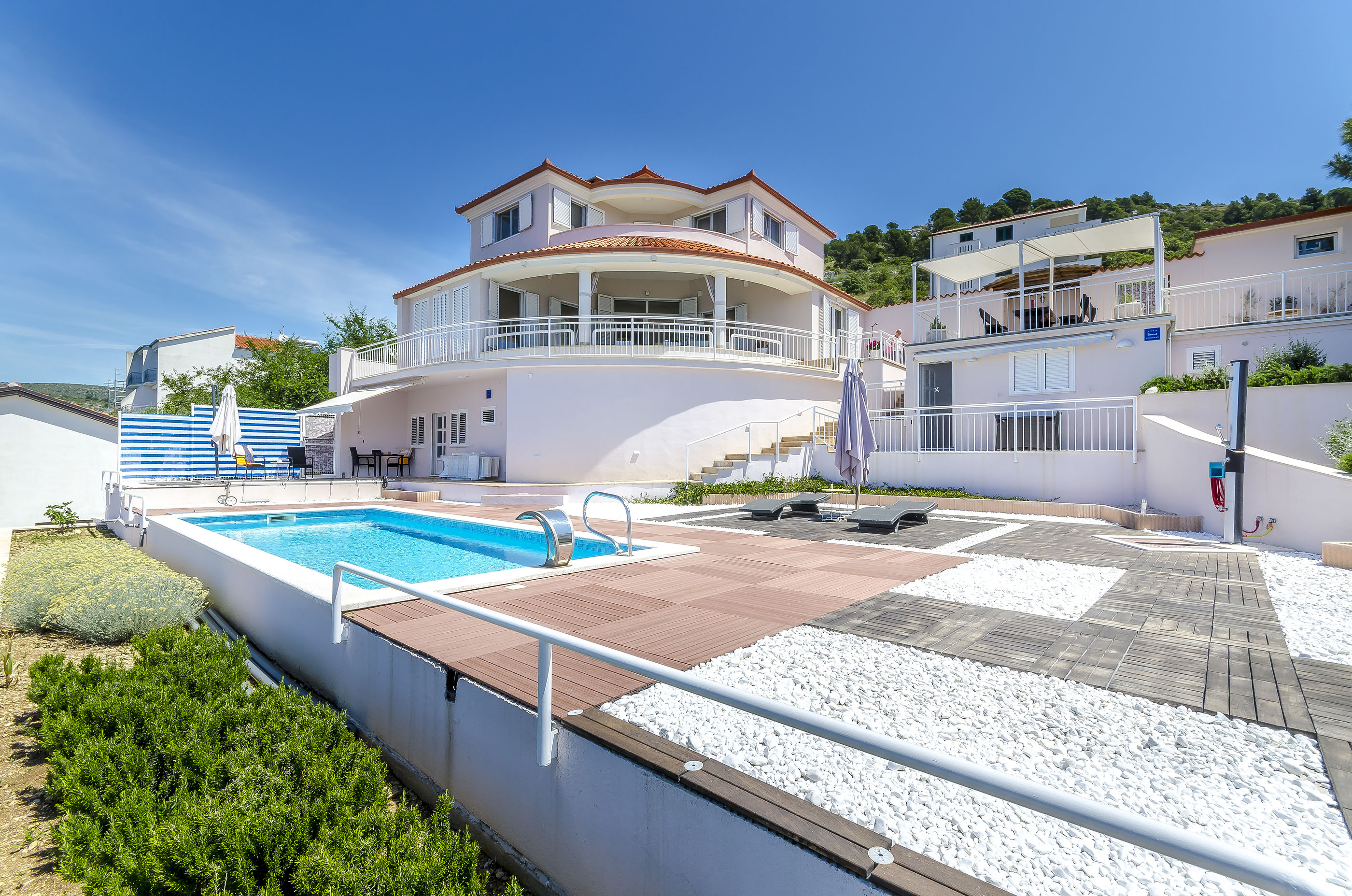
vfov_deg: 77.1
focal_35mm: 15
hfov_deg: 100.5
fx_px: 562
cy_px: 448
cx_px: 676
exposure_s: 1/250
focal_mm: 10
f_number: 13
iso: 100
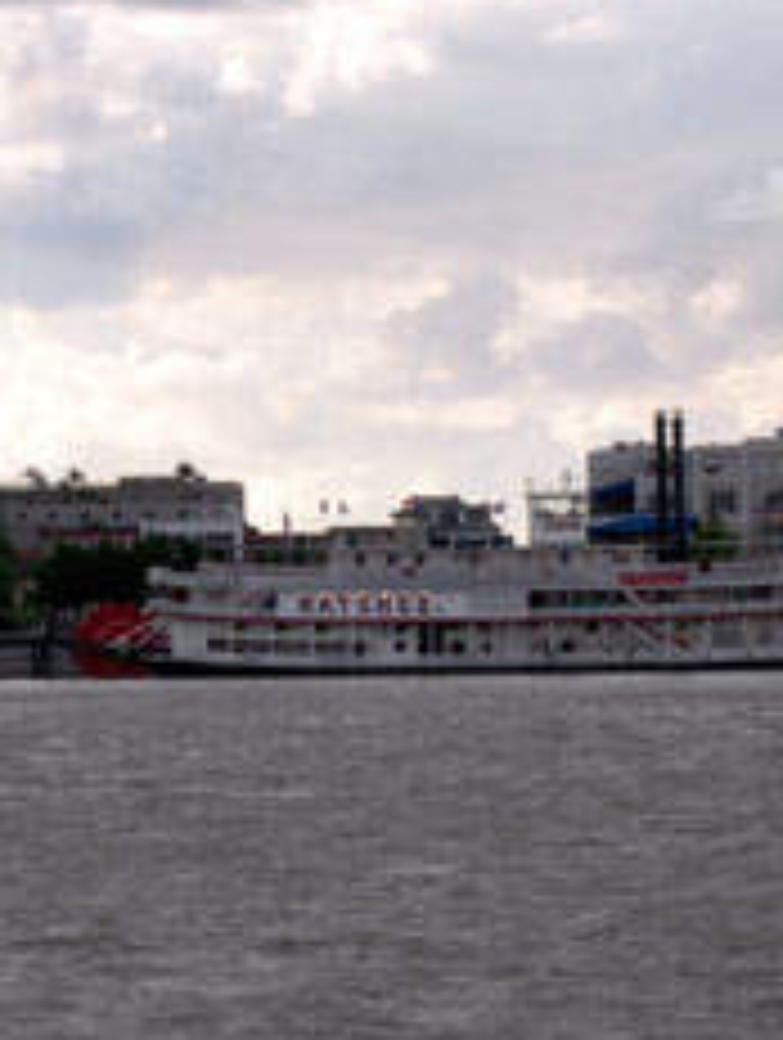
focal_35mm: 197
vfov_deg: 10.0
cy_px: 612
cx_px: 423
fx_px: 5925
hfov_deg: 7.6
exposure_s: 1/253
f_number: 4.9
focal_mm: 24
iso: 100
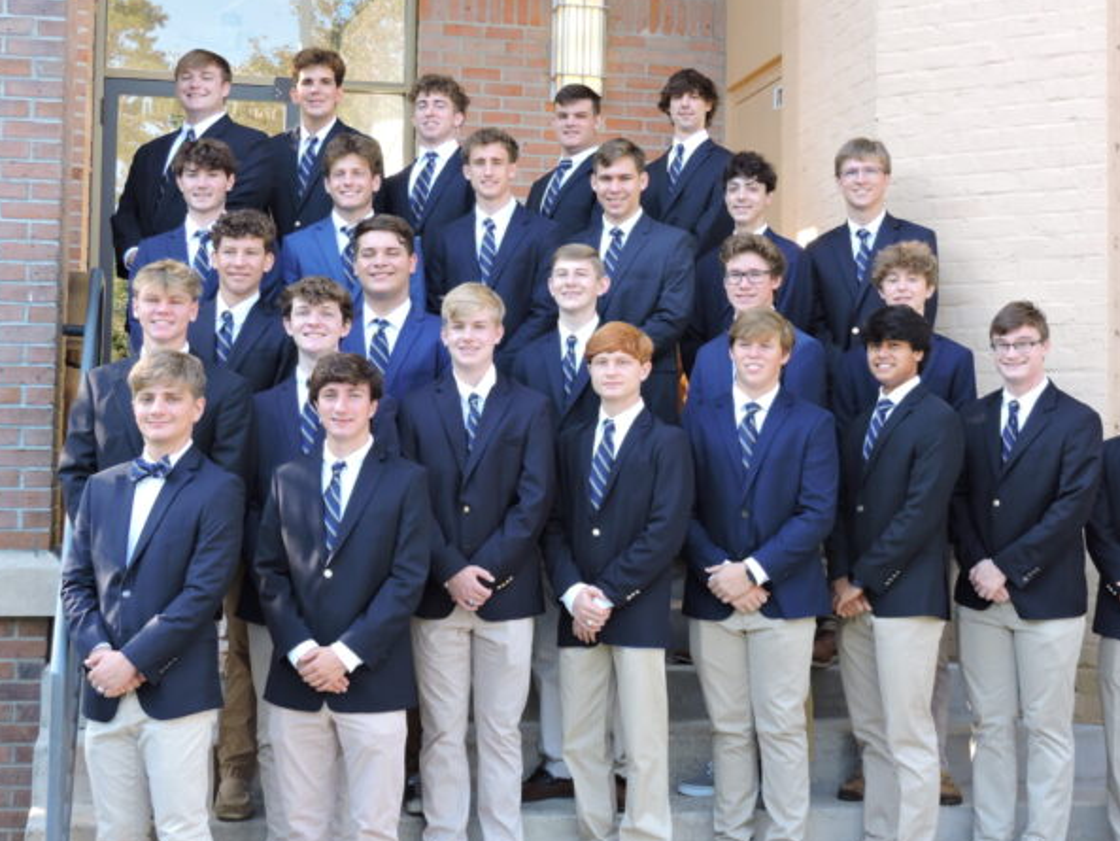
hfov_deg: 32.7
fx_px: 1909
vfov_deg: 24.8
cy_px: 411
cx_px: 587
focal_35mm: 59
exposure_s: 1/50
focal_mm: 8.9
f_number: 3.6
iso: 125
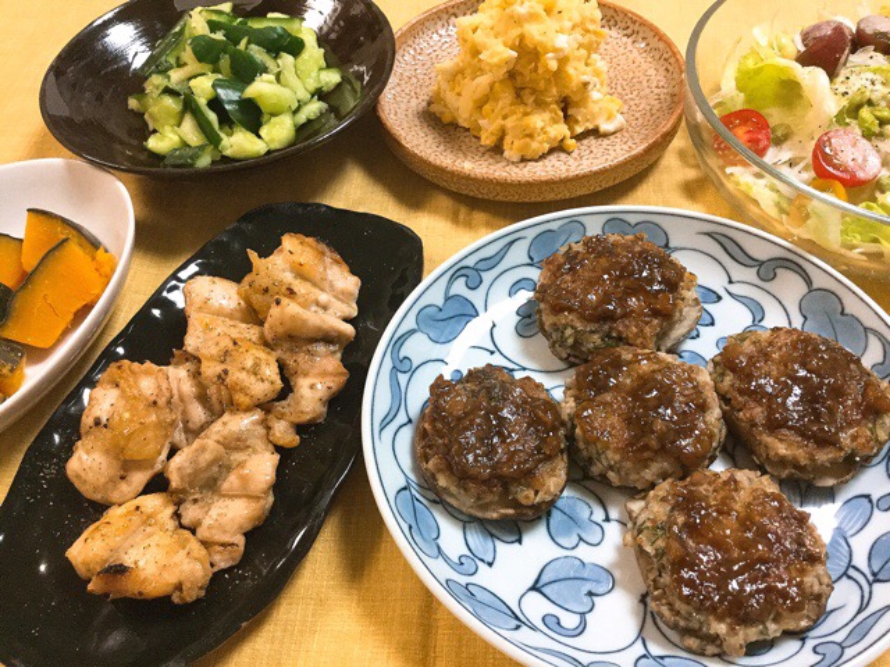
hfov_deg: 58.4
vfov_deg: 45.4
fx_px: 797
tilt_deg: -53.2
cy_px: 334
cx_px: 445
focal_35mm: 31
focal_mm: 3.3
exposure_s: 1/30
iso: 200
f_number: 2.4
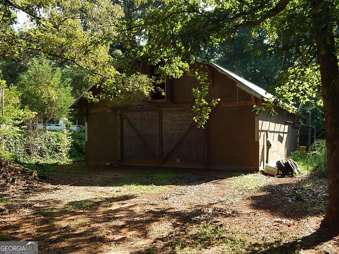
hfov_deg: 52.6
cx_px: 170
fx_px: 343
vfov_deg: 40.7
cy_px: 127
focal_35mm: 35
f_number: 3.3
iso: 125
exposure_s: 1/250
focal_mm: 6.1
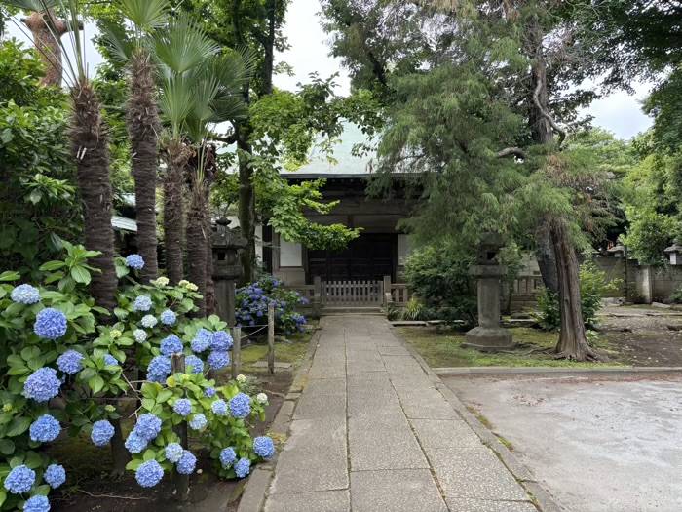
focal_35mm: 26
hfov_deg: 67.3
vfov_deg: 53.1
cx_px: 341
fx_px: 512
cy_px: 256
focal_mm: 5.96
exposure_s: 1/268
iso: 50
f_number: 1.6
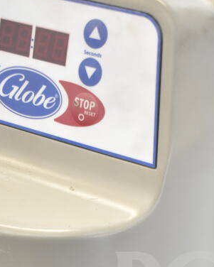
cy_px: 307
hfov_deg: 17.1
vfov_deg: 20.3
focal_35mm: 89
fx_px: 704
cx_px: 178
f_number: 4
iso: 1600
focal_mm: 26
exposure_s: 1/50
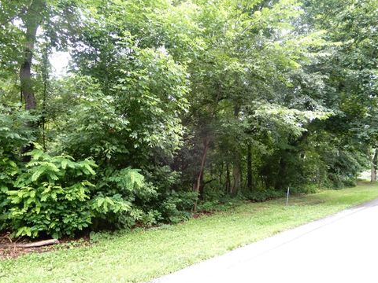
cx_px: 189
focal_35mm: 25
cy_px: 146
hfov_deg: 69.4
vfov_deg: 54.9
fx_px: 273
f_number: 3.4
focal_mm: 4.3
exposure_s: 1/30
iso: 180
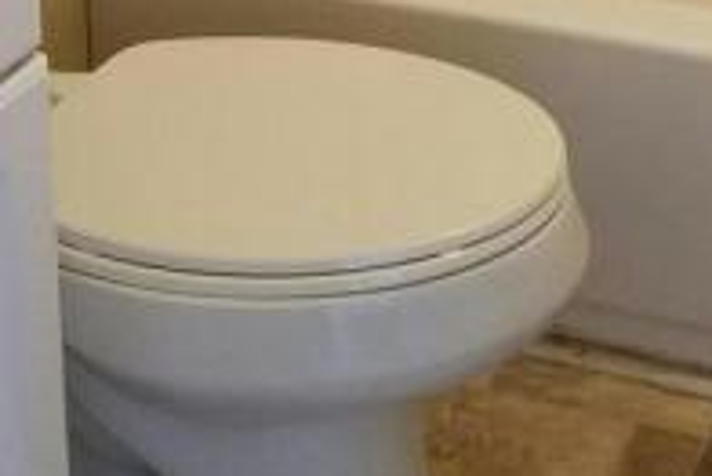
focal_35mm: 106
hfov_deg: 19.1
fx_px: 2098
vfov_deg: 11.1
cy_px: -614
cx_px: 581
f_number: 1.7
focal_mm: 4.2
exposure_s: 1/11
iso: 200
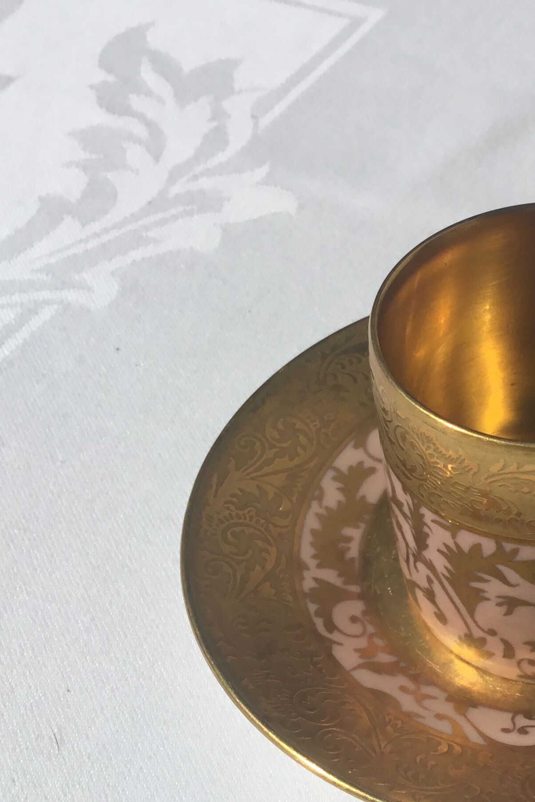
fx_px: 1292
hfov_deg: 22.4
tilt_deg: -46.5
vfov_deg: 34.3
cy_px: 489
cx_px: 546
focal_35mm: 58
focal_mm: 3.3
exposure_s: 1/4808
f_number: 2.4
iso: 25
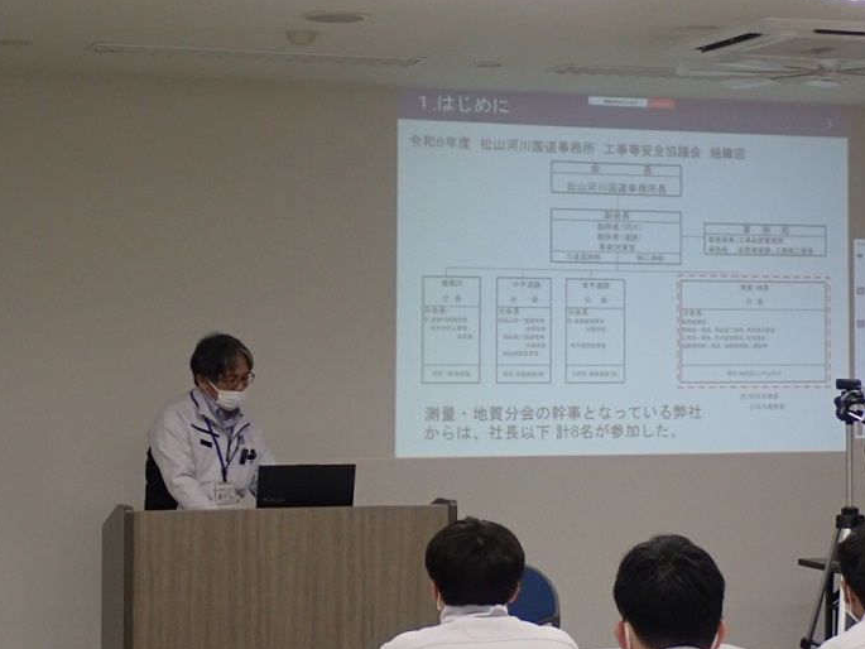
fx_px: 2224
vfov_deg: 16.6
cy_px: 347
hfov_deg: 21.9
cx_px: 583
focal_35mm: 89
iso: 250
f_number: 3.6
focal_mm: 11.01
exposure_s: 1/60
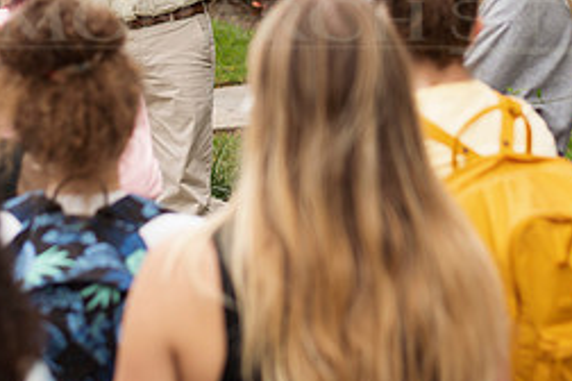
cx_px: 320
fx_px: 1922
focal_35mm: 121
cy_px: 19
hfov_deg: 16.9
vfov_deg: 11.2
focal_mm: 50
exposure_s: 1/250
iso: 31
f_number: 2.5
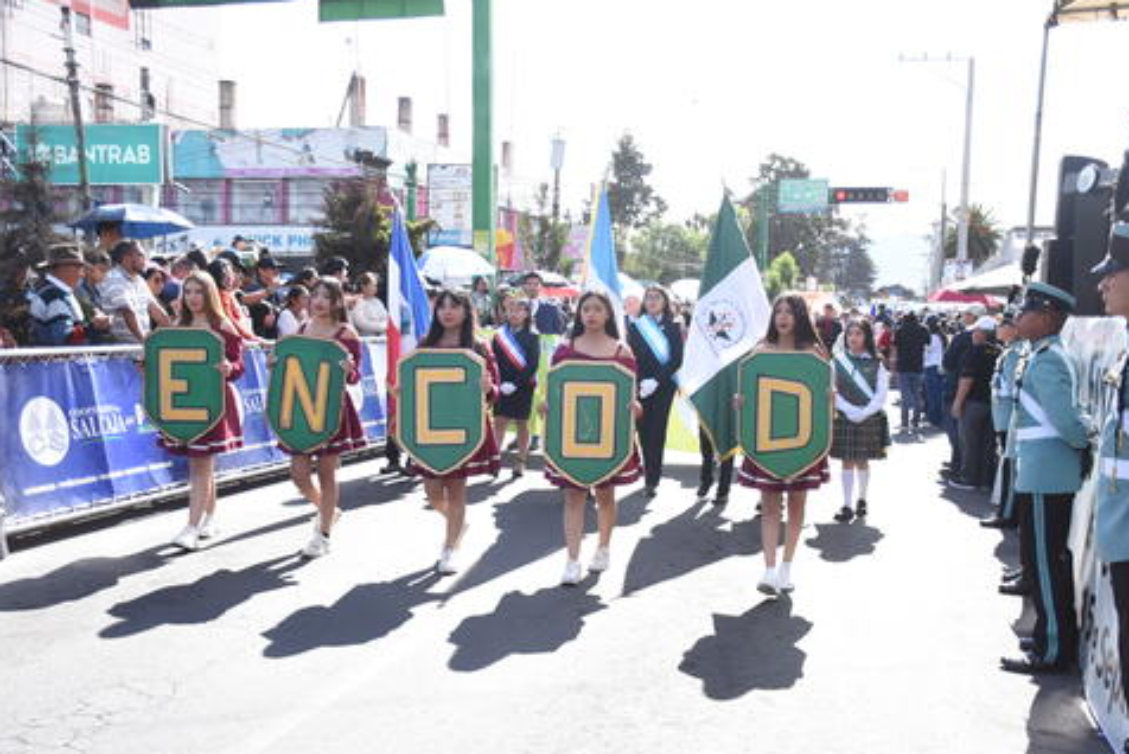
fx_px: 1287
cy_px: 389
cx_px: 572
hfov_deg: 47.4
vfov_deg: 32.7
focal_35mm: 41
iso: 800
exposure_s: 1/2000
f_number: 3.8
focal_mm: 26
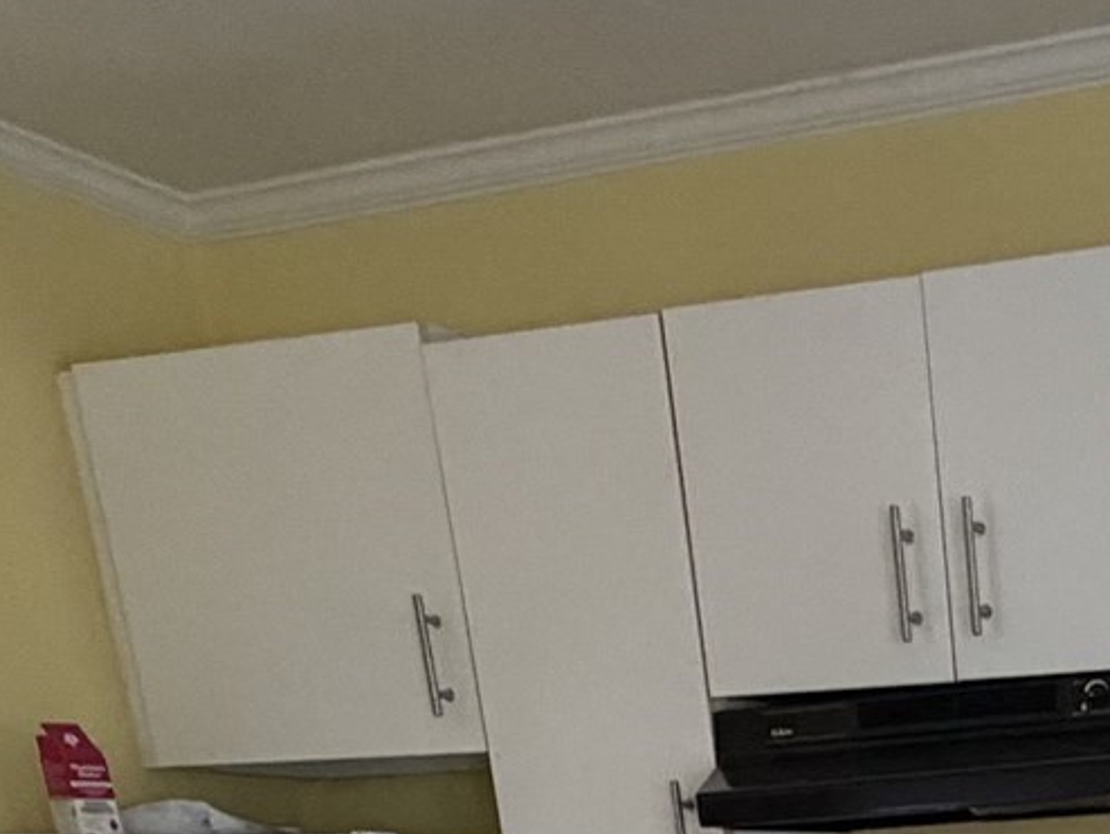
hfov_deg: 28.7
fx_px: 1861
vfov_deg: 18.5
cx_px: 1346
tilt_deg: -20.0
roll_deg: +2.6
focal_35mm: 58
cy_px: 1578
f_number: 2.2
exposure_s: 1/70
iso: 320
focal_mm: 2.22
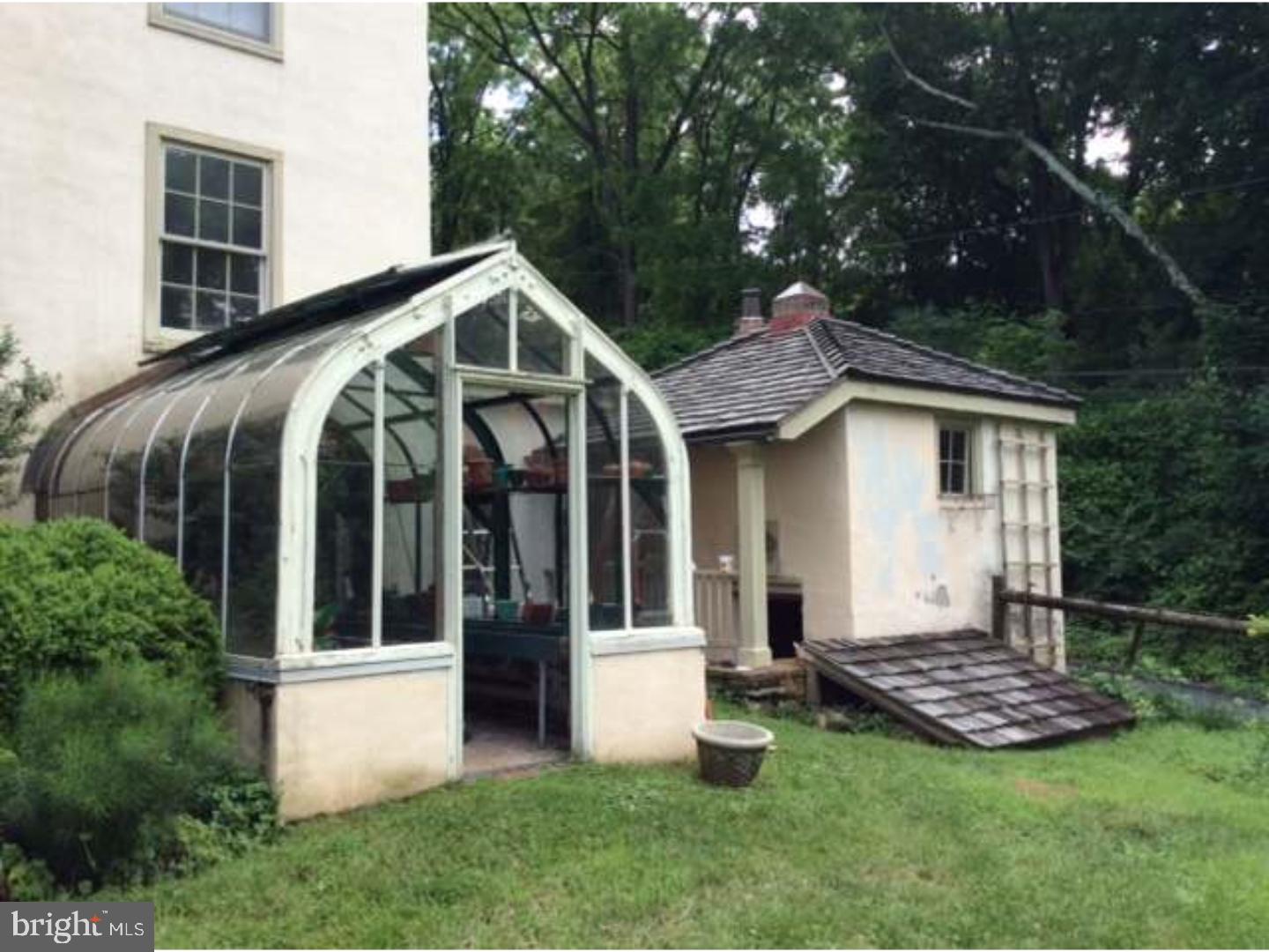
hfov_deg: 56.8
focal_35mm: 32
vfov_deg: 44.2
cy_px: 476
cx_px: 634
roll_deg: +3.0
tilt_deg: +3.3
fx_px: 1173
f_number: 2.4
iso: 32
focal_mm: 3.3
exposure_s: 1/440
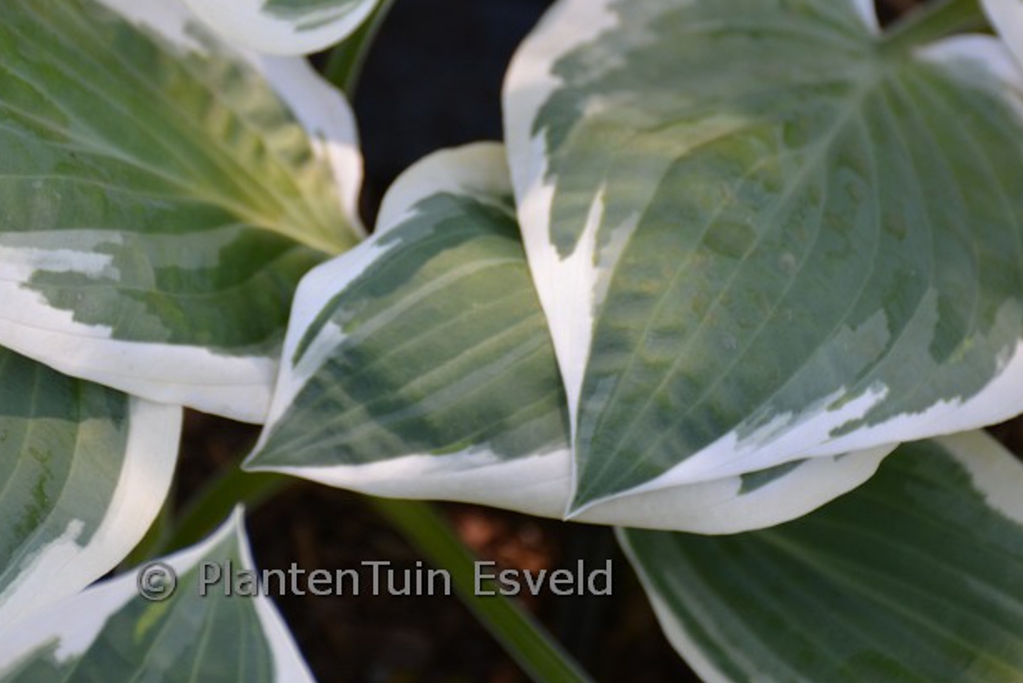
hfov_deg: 13.7
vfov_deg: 9.1
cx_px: 378
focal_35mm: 150
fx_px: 4264
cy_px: 126
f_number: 5
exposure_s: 1/250
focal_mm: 60
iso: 400
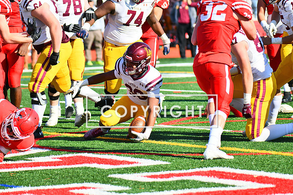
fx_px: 2035
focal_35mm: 250
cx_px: 146
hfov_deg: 8.2
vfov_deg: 5.5
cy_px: 98
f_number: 6.3
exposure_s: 1/1250
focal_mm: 250
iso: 320
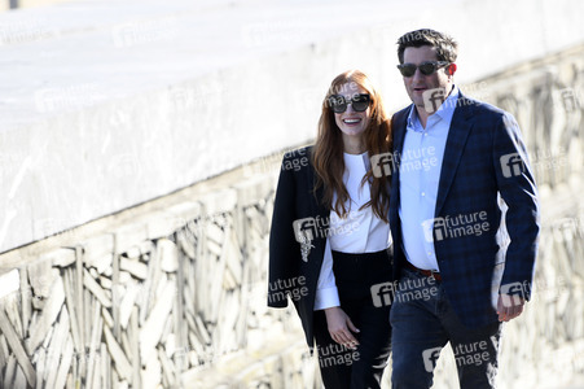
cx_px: 292
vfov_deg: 6.9
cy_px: 194
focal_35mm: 200
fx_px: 3242
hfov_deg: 10.3
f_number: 3.2
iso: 250
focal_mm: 200
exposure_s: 1/800
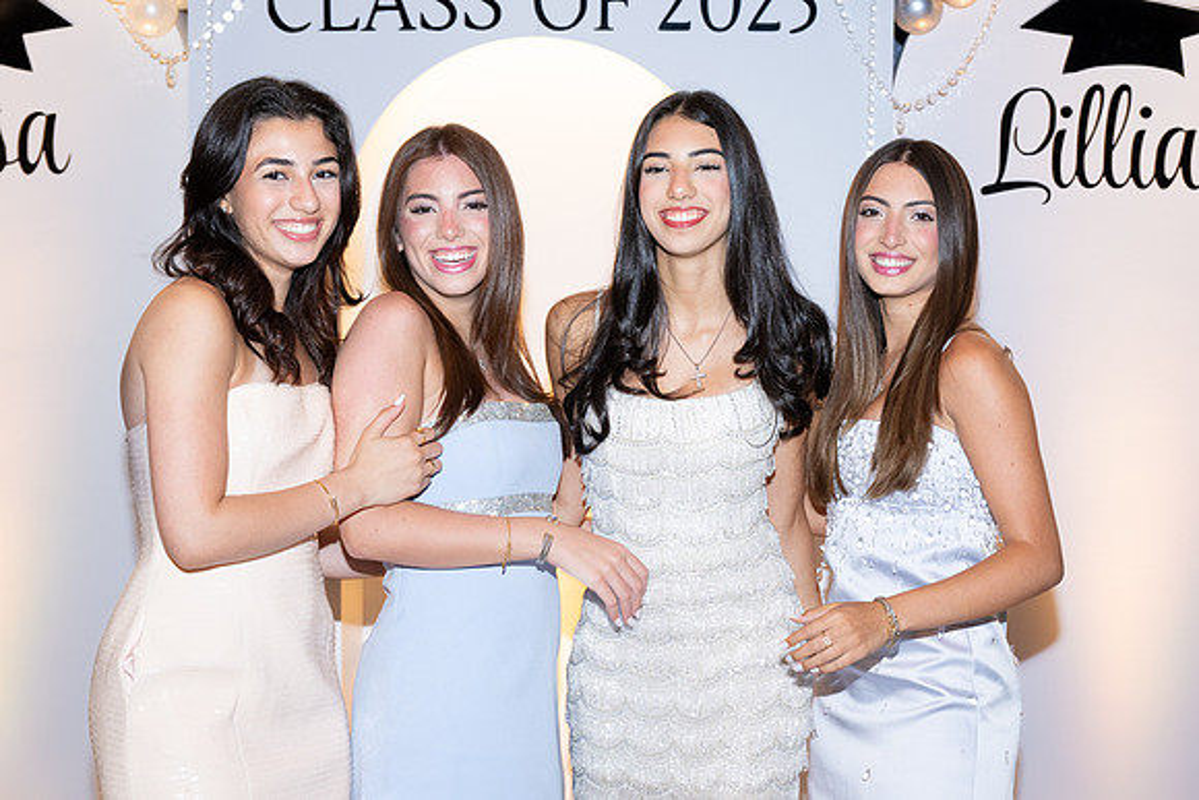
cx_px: 600
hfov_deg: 36.9
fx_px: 1799
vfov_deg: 25.1
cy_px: 400
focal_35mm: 54
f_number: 5.6
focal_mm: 54
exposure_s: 1/80
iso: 1000
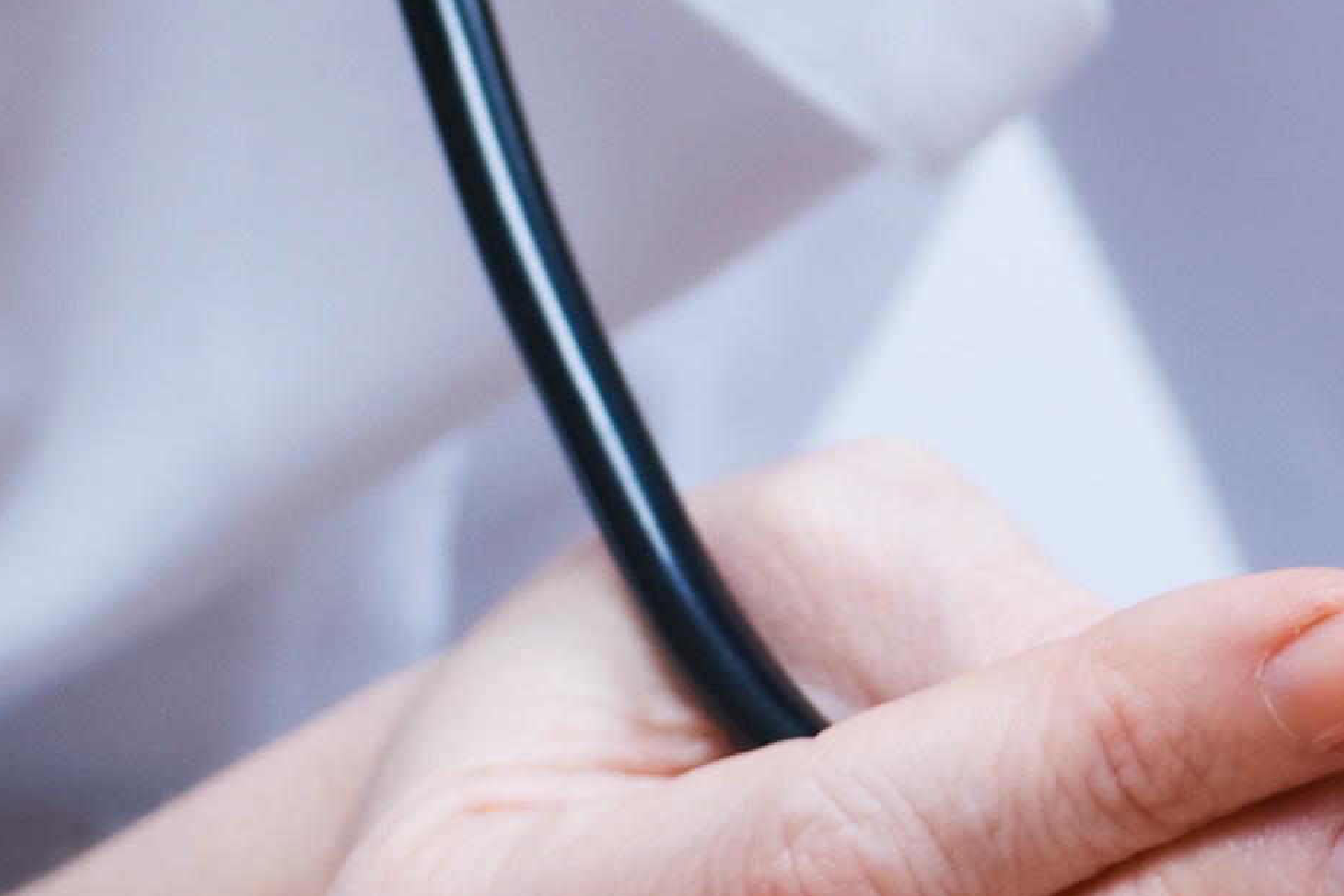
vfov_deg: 4.0
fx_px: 12920
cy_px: 311
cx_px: 1649
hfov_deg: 5.9
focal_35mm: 346
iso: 100
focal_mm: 55
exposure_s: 1/125
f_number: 7.1
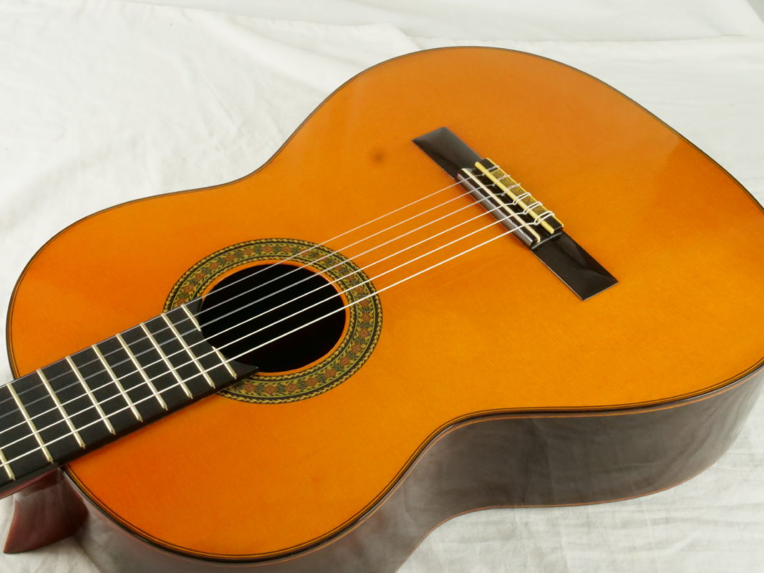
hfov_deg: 43.0
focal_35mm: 44
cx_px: 382
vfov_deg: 32.9
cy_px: 286
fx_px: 971
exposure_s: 1/50
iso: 3200
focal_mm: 22
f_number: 14
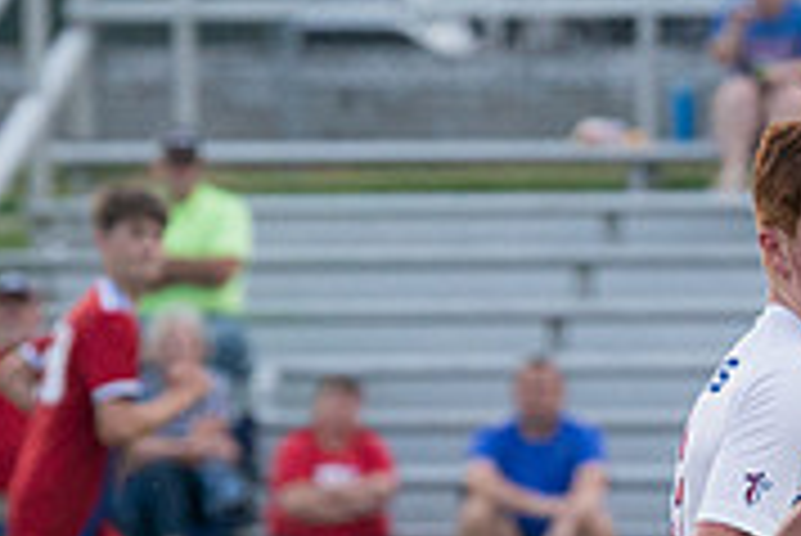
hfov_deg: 2.5
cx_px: 1076
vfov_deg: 1.7
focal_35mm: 820
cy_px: 624
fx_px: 18259
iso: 1600
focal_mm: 128
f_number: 3.5
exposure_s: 1/1250
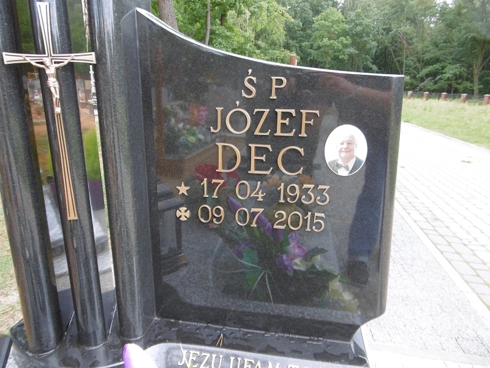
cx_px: 245
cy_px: 184
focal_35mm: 24
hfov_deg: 71.6
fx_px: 340
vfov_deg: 56.8
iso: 160
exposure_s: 1/160
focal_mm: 4.3
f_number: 3.1
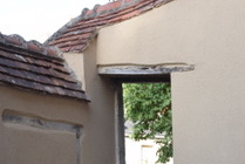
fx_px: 750
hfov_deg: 18.5
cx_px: 178
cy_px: 208
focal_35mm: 110
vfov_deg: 12.2
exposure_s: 1/200
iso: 400
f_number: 7.1
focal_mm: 24
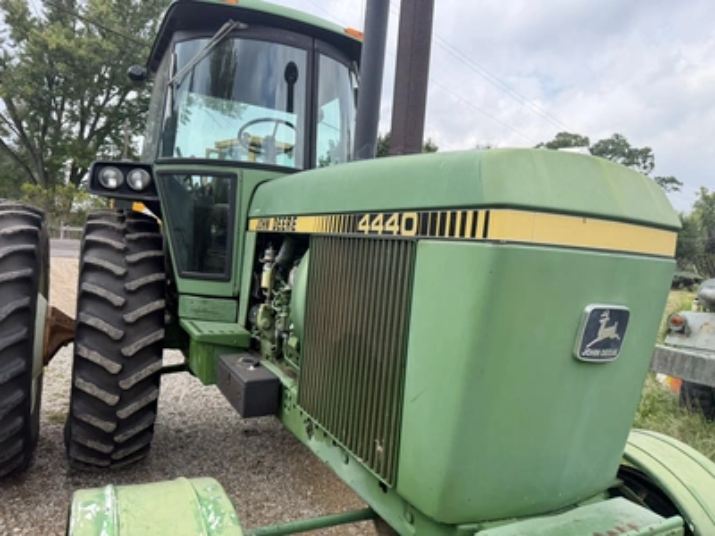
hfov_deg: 71.6
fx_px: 496
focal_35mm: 24
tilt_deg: +1.8
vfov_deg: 56.8
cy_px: 268
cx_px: 358
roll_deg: -2.4
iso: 100
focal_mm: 6.76
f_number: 1.78
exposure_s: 1/1770
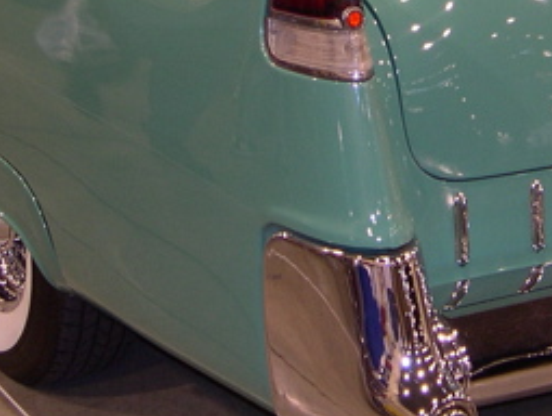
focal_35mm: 119
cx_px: 403
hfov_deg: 16.5
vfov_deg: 12.3
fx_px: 1900
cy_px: -30
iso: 100
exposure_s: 1/30
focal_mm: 8
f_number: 2.8
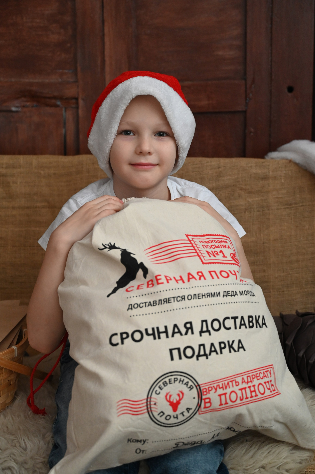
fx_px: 697
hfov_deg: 25.5
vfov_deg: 37.5
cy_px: 237
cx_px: 158
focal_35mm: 53
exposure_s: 1/125
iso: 2500
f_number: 4
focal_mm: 53
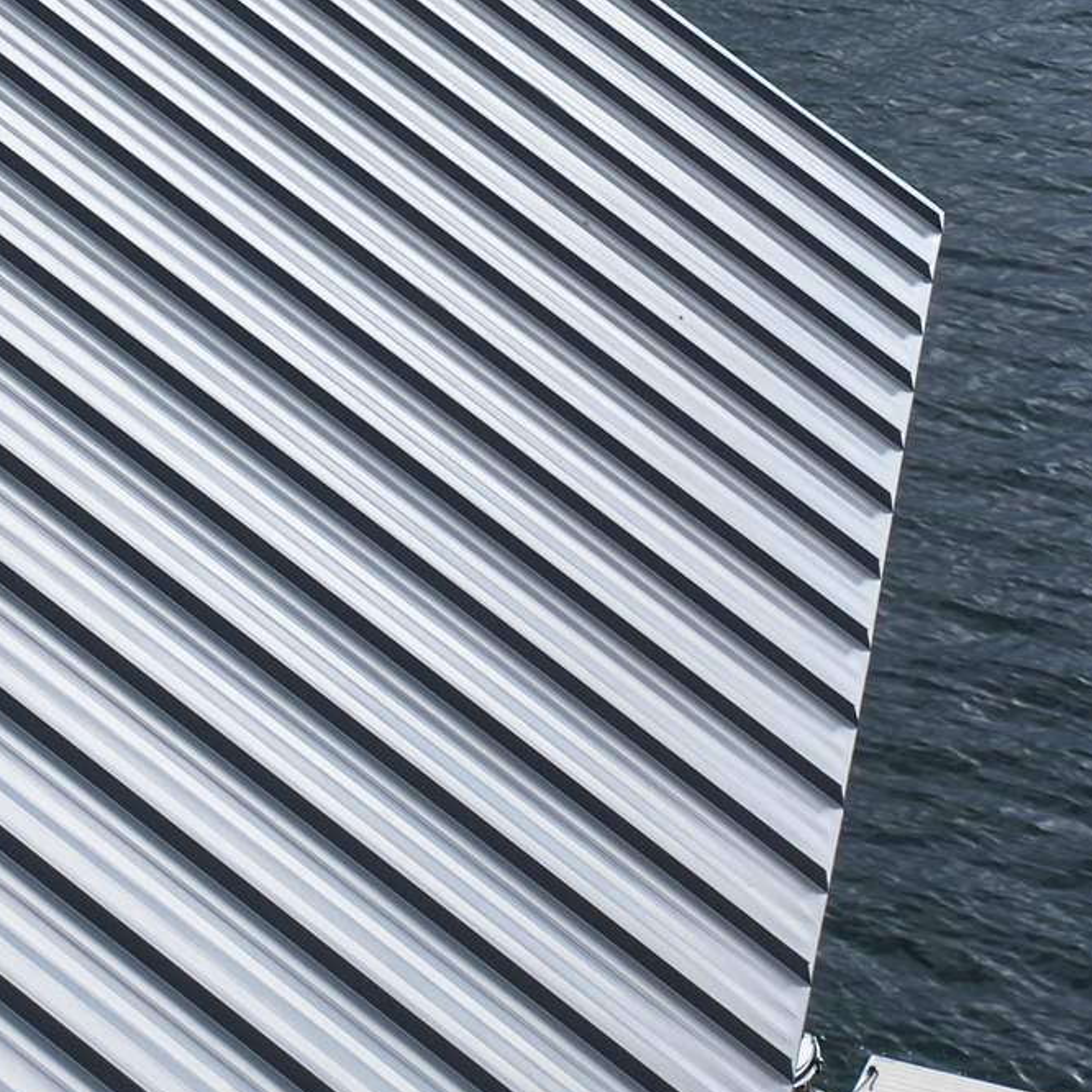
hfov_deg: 11.6
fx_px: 5139
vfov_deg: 11.4
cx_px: -564
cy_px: -787
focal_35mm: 144
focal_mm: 14.45
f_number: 2.8
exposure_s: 1/500
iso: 100
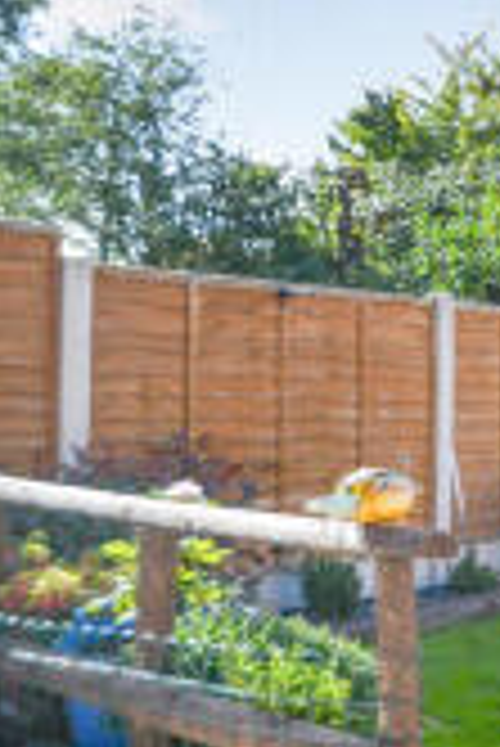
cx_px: 955
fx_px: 894
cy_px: 349
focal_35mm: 43
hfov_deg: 19.9
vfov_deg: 45.4
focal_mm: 10
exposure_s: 1/2500
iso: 400
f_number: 3.5
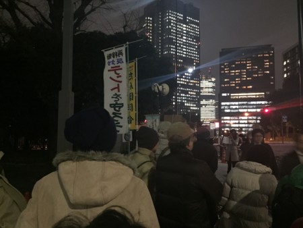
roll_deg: -0.3
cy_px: 114
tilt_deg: +4.5
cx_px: 152
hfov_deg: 61.6
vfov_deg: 48.3
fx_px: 254
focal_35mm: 29
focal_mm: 4.15
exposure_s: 1/15
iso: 640
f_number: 2.2
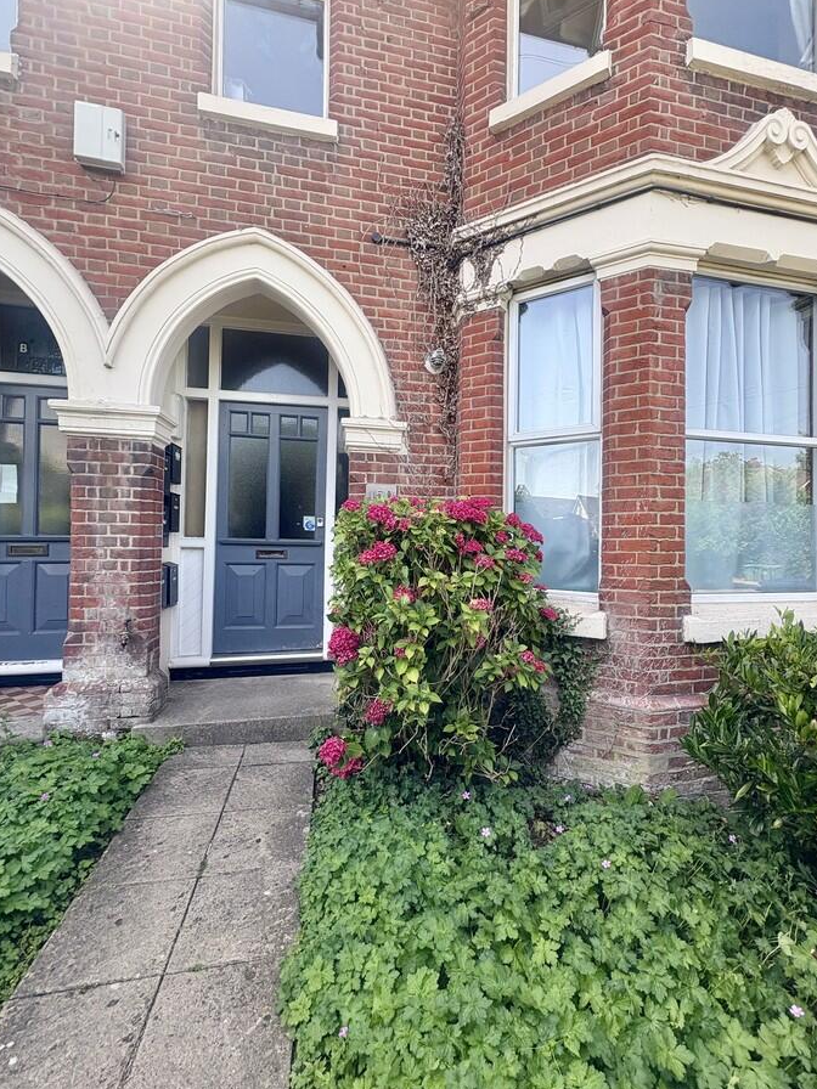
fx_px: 504
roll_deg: -0.6
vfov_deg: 94.5
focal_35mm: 16
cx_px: 456
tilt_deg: +2.4
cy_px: 531
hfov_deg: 77.8
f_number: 2.2
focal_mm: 2.22
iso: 40
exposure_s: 1/290
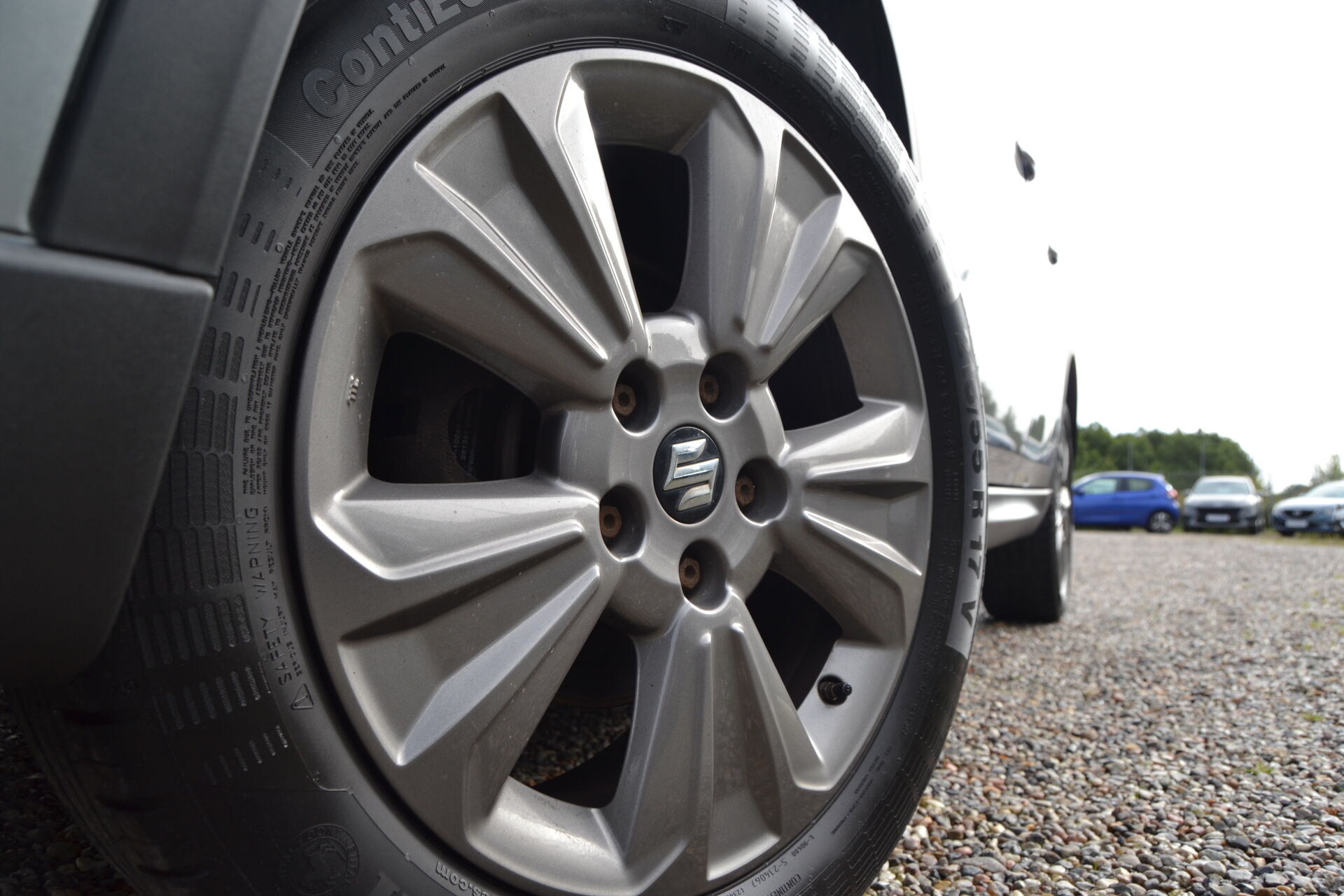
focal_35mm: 27
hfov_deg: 67.4
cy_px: 448
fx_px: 1008
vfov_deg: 47.9
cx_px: 672
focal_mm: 18
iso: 100
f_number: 6.3
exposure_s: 1/160
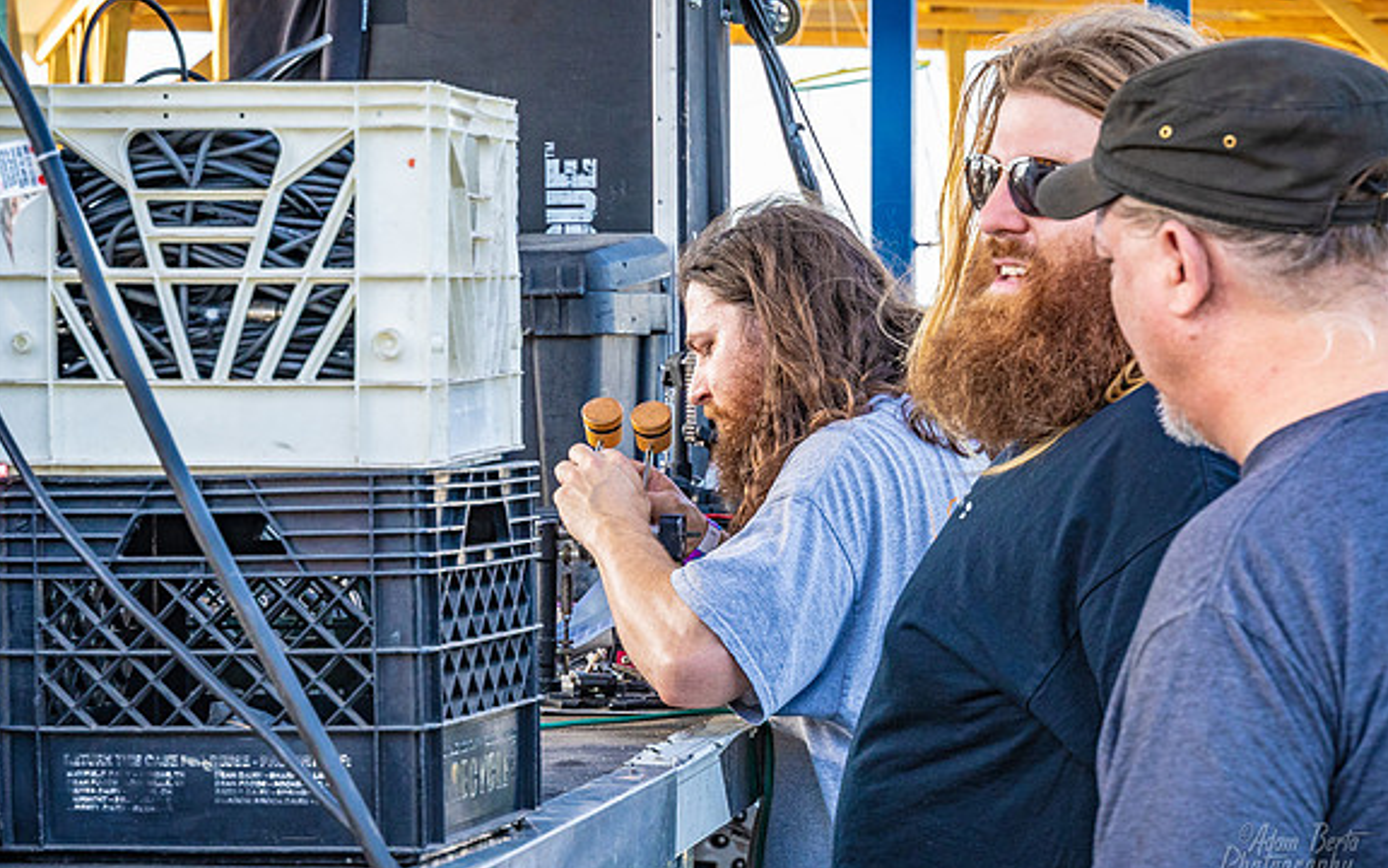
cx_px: 692
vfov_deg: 11.4
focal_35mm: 115
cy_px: 421
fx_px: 4350
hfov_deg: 18.1
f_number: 9
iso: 800
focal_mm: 75
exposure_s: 1/250
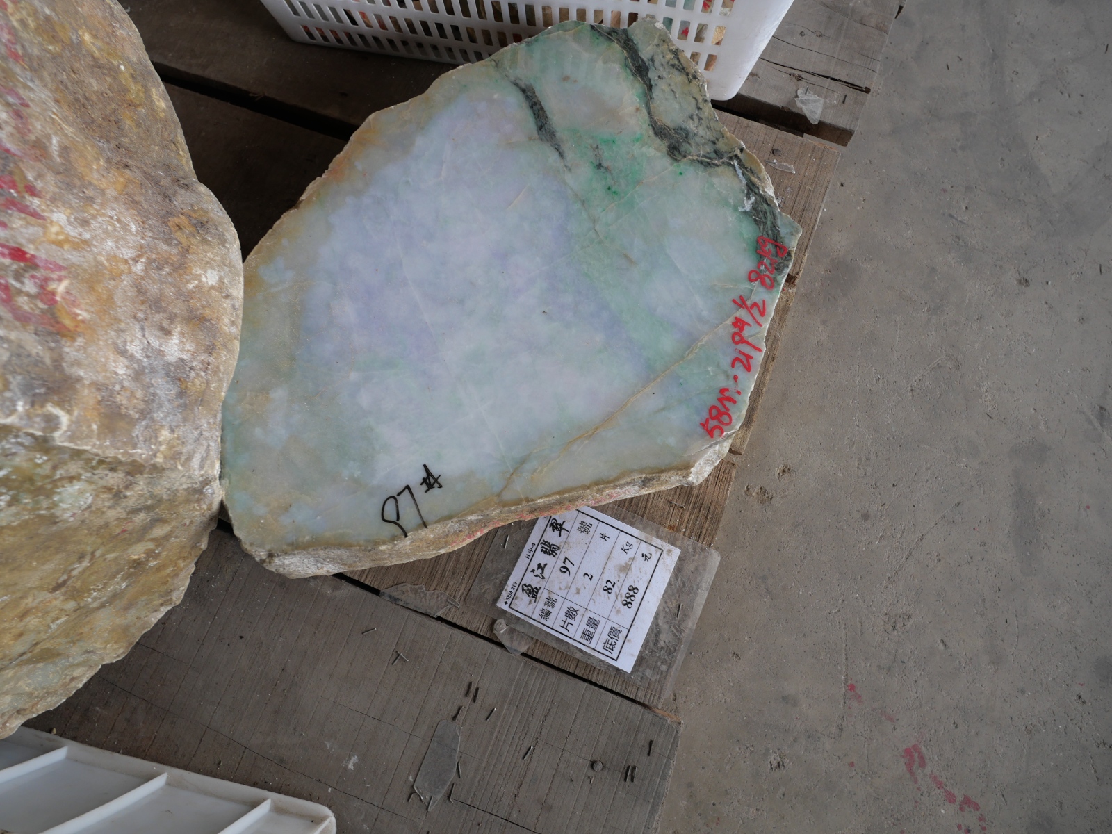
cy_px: 417
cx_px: 556
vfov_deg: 71.6
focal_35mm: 18
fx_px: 578
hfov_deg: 87.8
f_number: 3.5
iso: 200
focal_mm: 9
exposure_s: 1/60
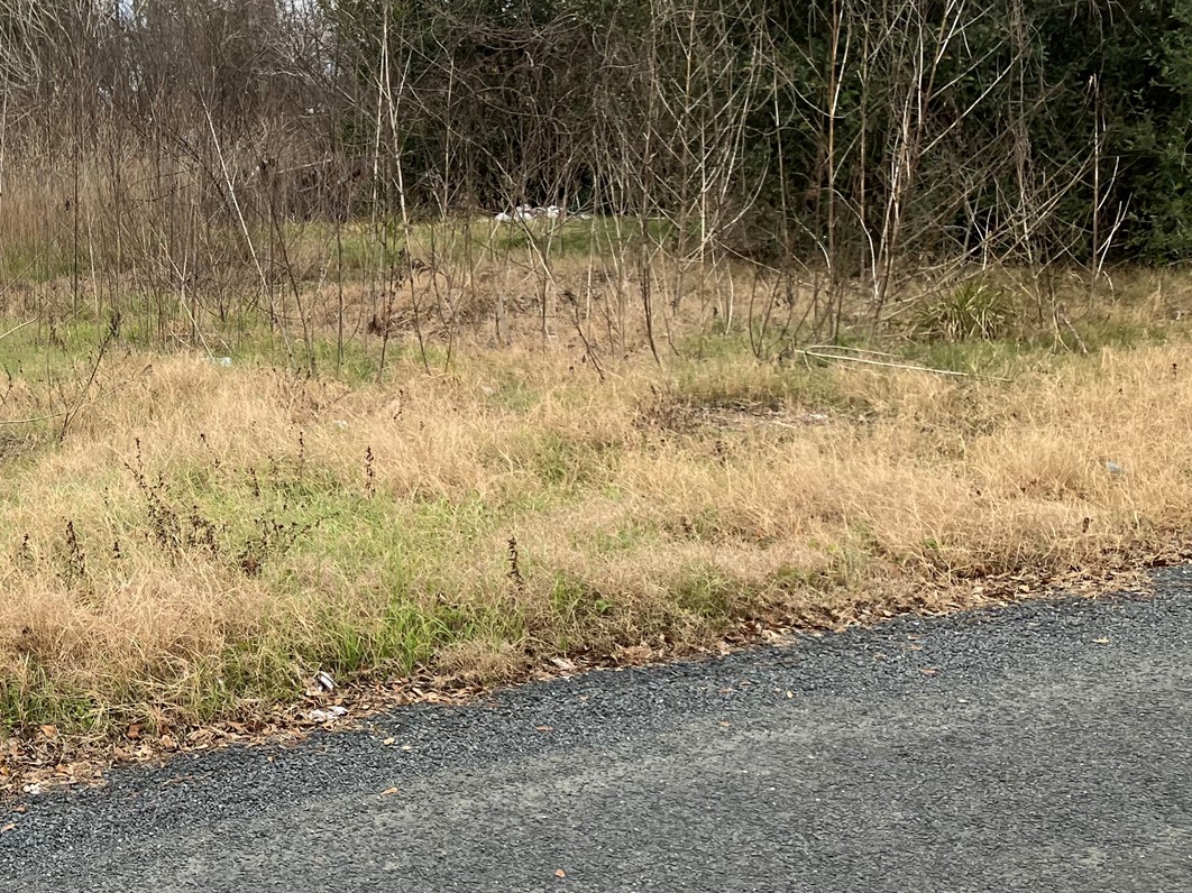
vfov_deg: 27.0
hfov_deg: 33.3
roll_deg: +0.5
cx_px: 71
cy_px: 421
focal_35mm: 54
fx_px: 1859
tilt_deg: -7.9
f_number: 1.8
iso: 32
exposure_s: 1/517
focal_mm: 3.99
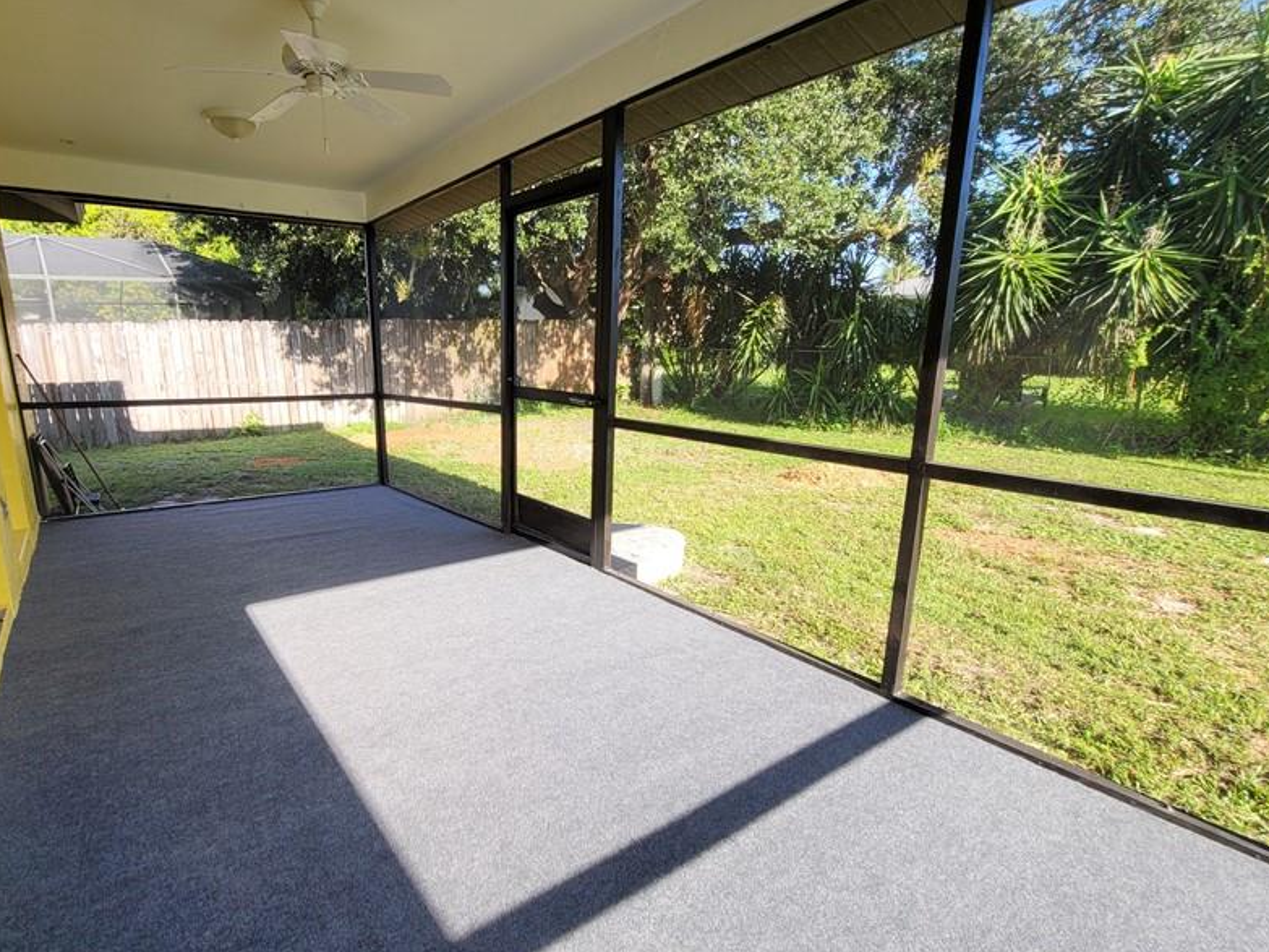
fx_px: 623
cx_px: 514
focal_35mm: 17
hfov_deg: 90.0
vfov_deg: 74.7
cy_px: 488
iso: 64
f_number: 2.2
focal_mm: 2.2
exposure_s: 1/278
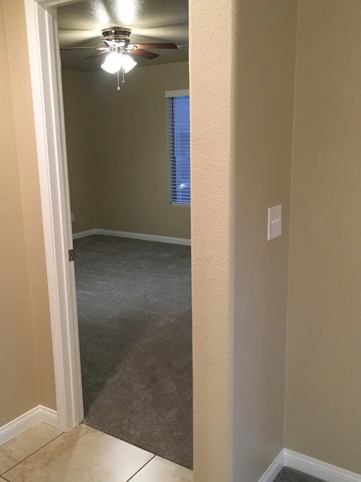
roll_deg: +1.7
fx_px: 487
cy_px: 251
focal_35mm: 35
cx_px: 160
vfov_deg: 52.6
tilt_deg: -12.4
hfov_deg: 40.6
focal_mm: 4.15
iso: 160
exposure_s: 1/30
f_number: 2.2
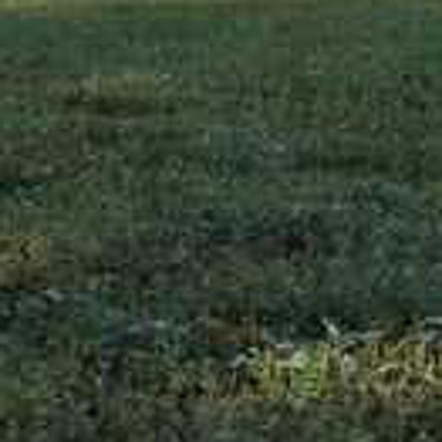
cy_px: -157
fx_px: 2543
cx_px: -297
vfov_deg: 9.7
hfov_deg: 9.5
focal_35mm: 176
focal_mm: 5.96
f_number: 1.6
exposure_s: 1/1484
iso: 32
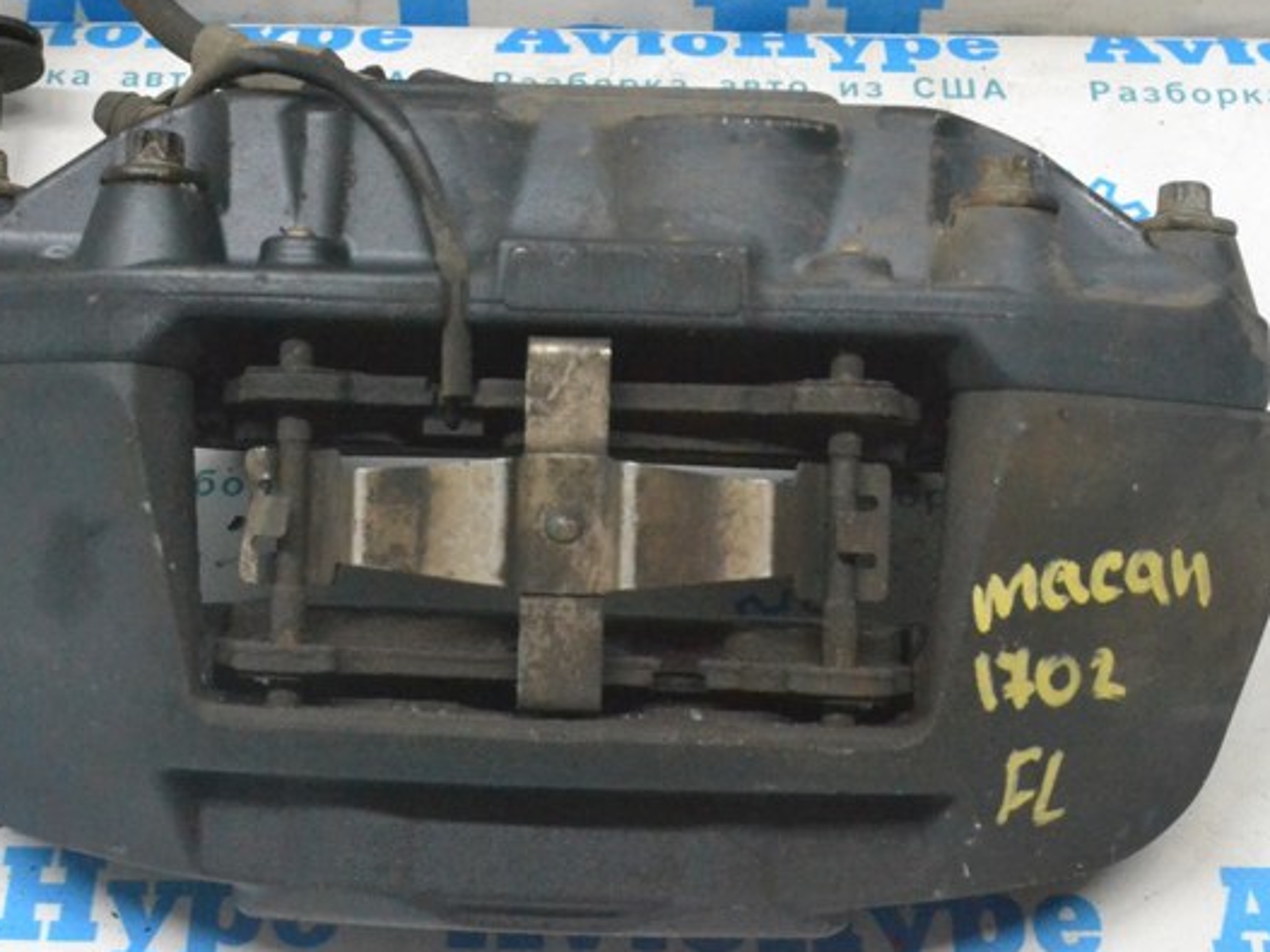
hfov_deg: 27.8
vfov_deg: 21.0
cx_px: 586
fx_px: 2568
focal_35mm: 70
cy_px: 470
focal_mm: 40
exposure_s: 1/160
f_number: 10
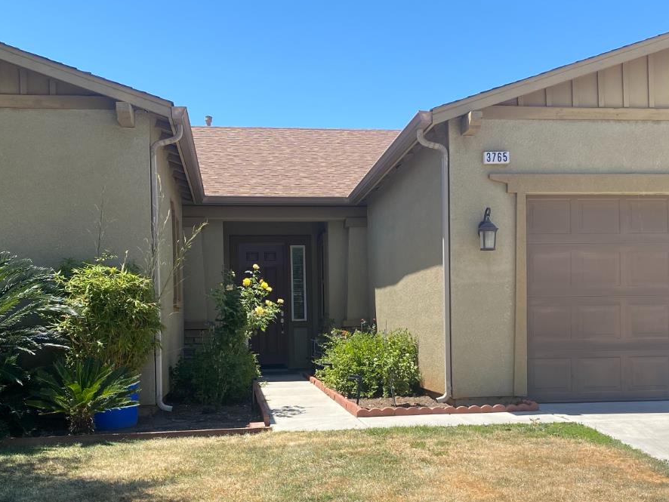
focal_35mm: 44
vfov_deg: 32.6
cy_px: 333
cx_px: 359
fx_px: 851
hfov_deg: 42.9
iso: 32
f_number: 1.8
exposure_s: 1/1927
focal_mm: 4.25
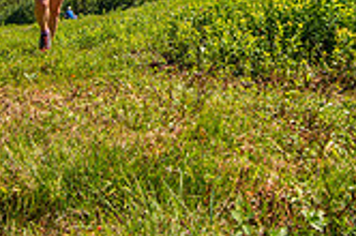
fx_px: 553
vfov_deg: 21.7
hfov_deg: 35.7
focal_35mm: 56
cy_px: -73
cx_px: 176
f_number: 5
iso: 100
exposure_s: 1/640
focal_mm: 16
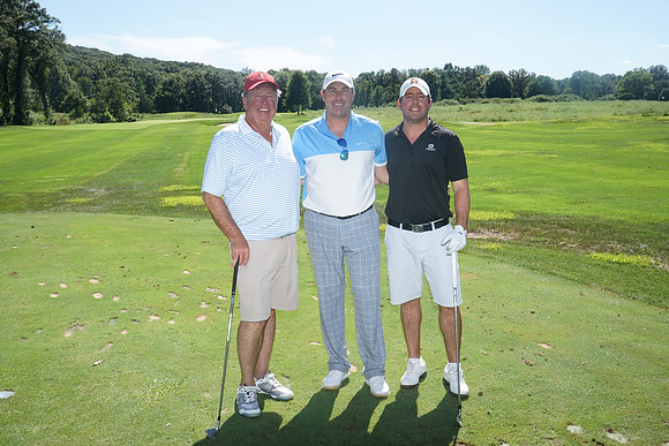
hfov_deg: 51.9
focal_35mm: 37
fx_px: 688
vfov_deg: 36.0
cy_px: 223
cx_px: 334
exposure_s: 1/250
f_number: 18
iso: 800
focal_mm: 37
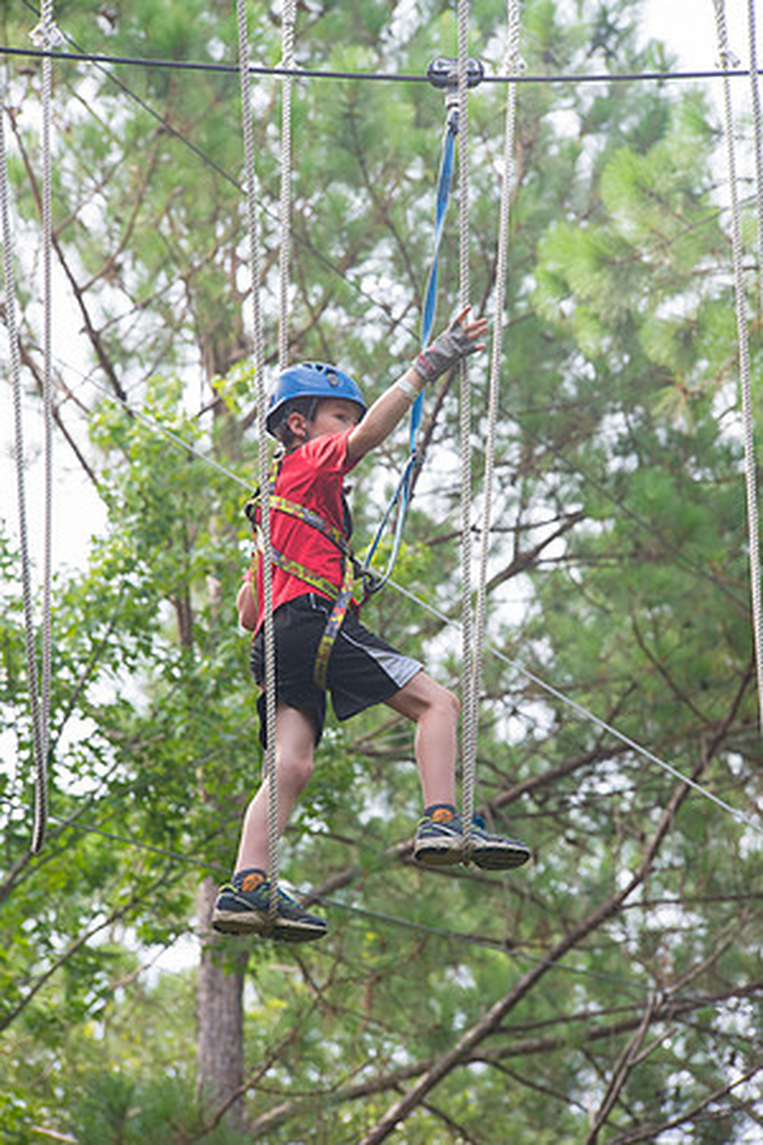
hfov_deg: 6.9
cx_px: 382
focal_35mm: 200
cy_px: 572
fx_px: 6358
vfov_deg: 10.3
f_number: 7.1
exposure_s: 1/640
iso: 1250
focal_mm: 200
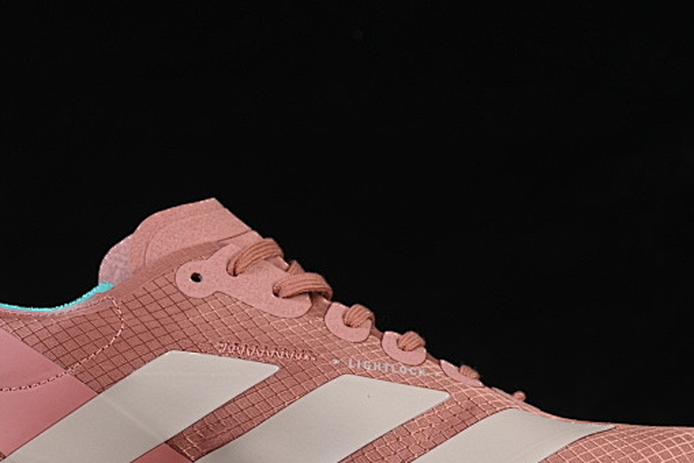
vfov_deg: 8.6
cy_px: 353
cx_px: 235
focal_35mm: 159
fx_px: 3067
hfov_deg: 12.9
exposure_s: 1/80
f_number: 8
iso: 160
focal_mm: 50
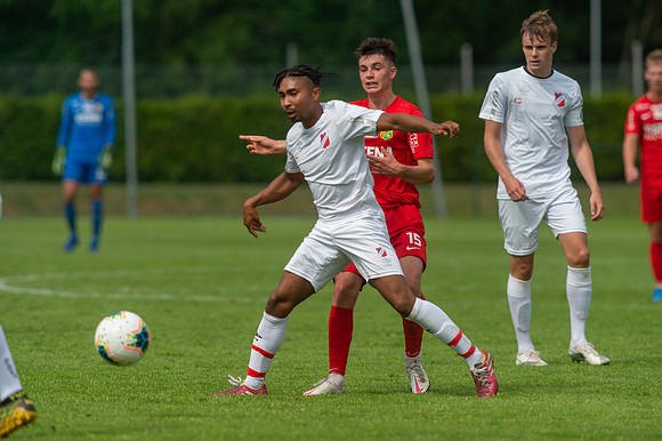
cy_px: 220
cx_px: 331
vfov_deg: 3.2
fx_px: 7969
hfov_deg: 4.8
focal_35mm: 434
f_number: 4
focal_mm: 420
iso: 250
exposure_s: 1/1250
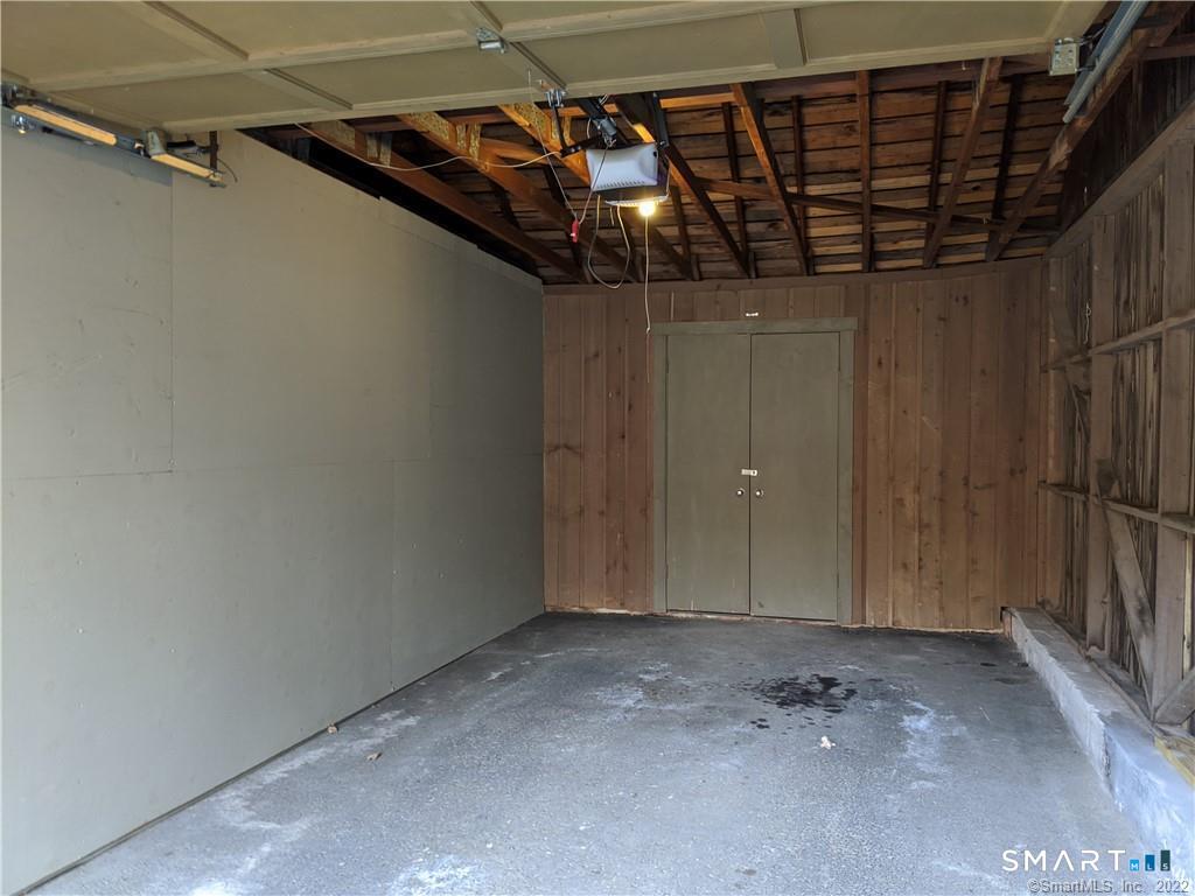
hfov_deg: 65.3
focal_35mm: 27
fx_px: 932
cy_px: 448
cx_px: 598
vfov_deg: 51.4
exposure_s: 1/24
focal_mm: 4.44
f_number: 1.8
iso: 106
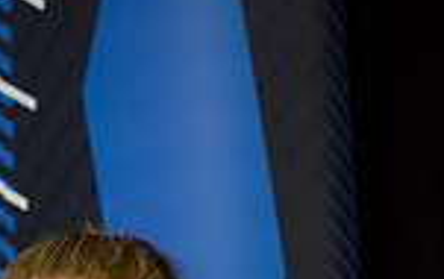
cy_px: 620
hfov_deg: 5.1
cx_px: 129
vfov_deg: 3.2
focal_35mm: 409
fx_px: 4958
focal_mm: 135
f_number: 3.5
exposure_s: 1/400
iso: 4000
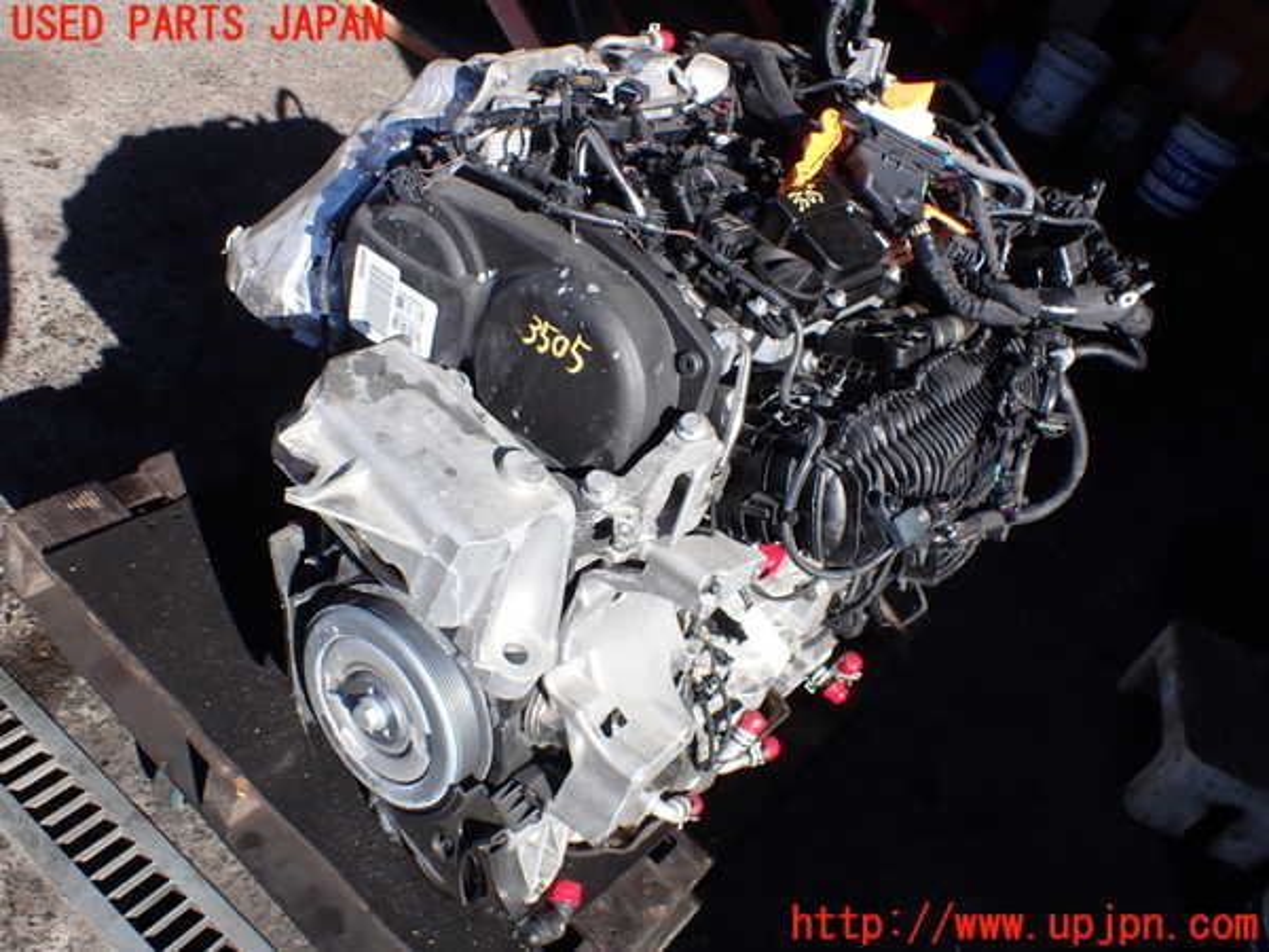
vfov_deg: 46.8
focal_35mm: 30
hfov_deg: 60.0
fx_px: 1100
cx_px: 634
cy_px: 476
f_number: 3.2
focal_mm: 5.4
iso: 100
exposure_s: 1/640
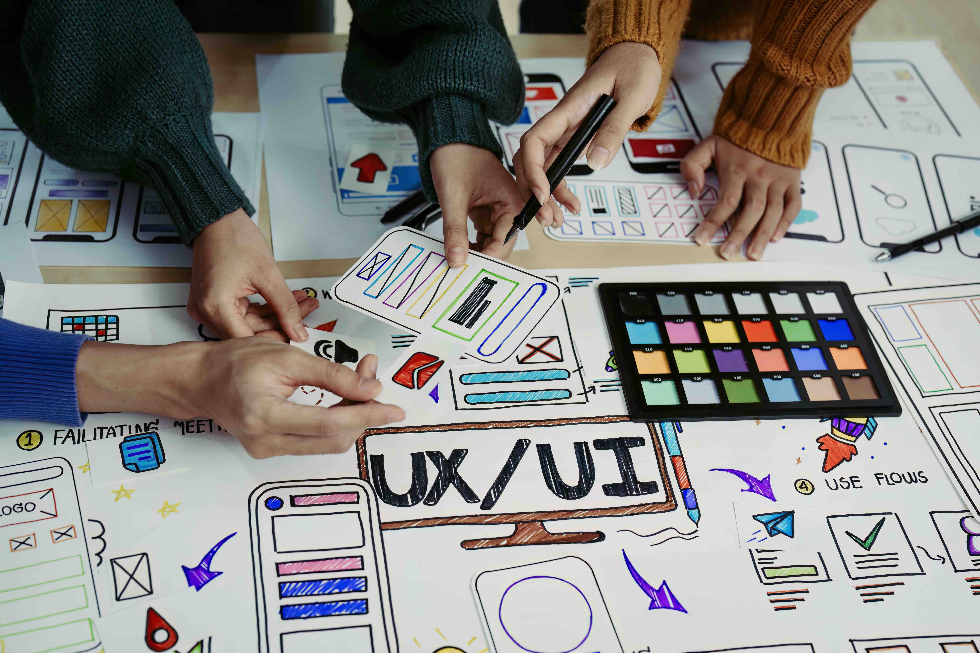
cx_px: 490
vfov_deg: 27.0
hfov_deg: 39.6
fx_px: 1361
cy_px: 326
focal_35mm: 50
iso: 320
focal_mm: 50
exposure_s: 1/125
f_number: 4
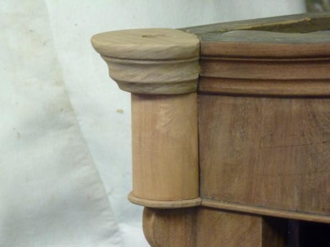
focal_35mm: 137
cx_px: 165
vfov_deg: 10.8
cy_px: 124
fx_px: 1306
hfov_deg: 14.4
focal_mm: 22.5
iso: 400
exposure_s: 1/15
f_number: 4.5
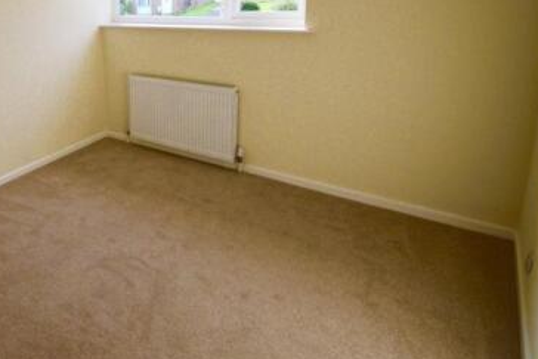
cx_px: 67
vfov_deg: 45.1
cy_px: 61
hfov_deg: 58.8
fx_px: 404
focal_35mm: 27
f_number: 10
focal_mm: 10
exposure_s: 1/200
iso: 400
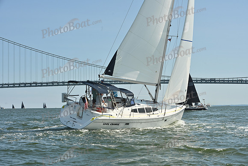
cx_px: 124
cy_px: 83
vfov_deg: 19.5
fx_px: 482
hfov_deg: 28.8
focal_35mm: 70
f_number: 10
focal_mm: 70
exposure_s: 1/1000
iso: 320
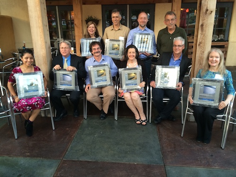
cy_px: 88
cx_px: 118
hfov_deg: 61.7
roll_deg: +0.0
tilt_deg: -18.9
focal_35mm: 29
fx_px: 198
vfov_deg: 48.2
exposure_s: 1/30
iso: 64
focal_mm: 4.15
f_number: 2.2
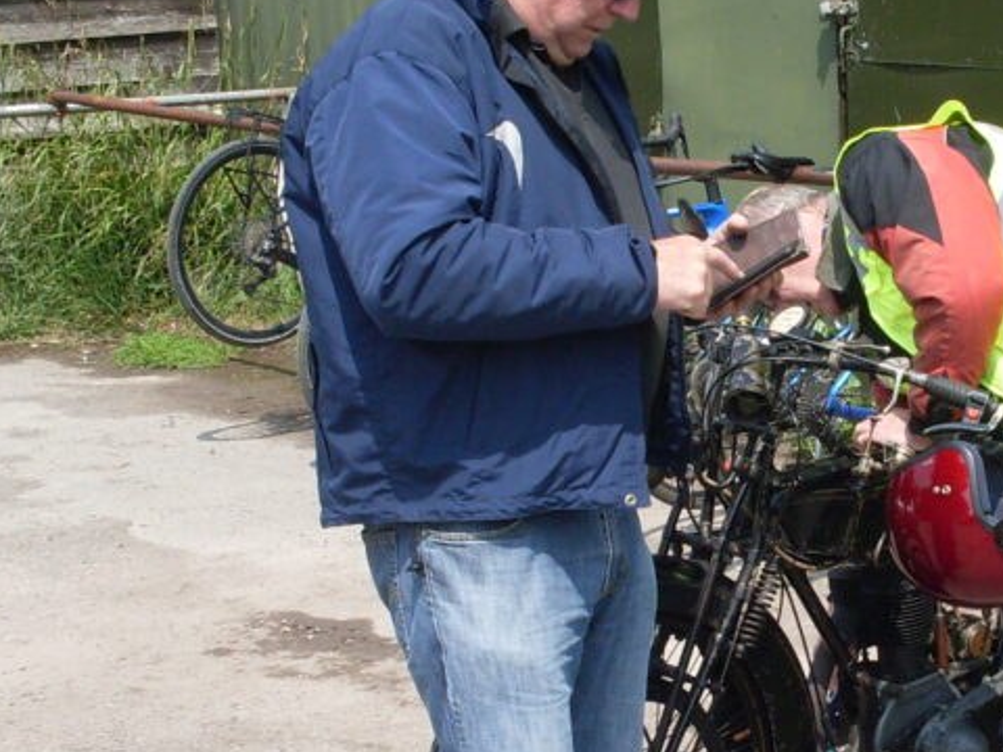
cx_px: 915
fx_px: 2347
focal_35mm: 81
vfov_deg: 18.1
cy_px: 524
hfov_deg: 23.4
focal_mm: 6.3
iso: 80
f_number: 8.4
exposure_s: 1/180
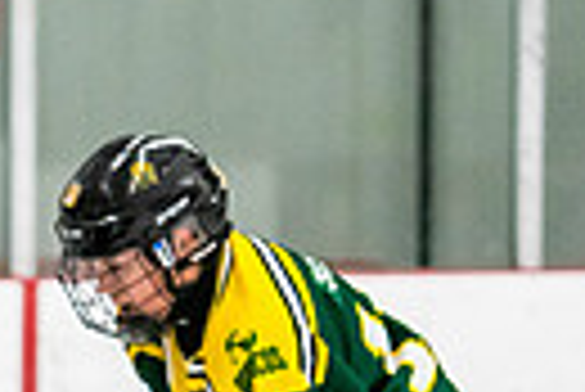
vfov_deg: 2.0
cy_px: 916
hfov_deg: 2.9
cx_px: -627
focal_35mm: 700
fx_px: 11388
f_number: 3.2
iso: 2500
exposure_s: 1/640
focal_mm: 116
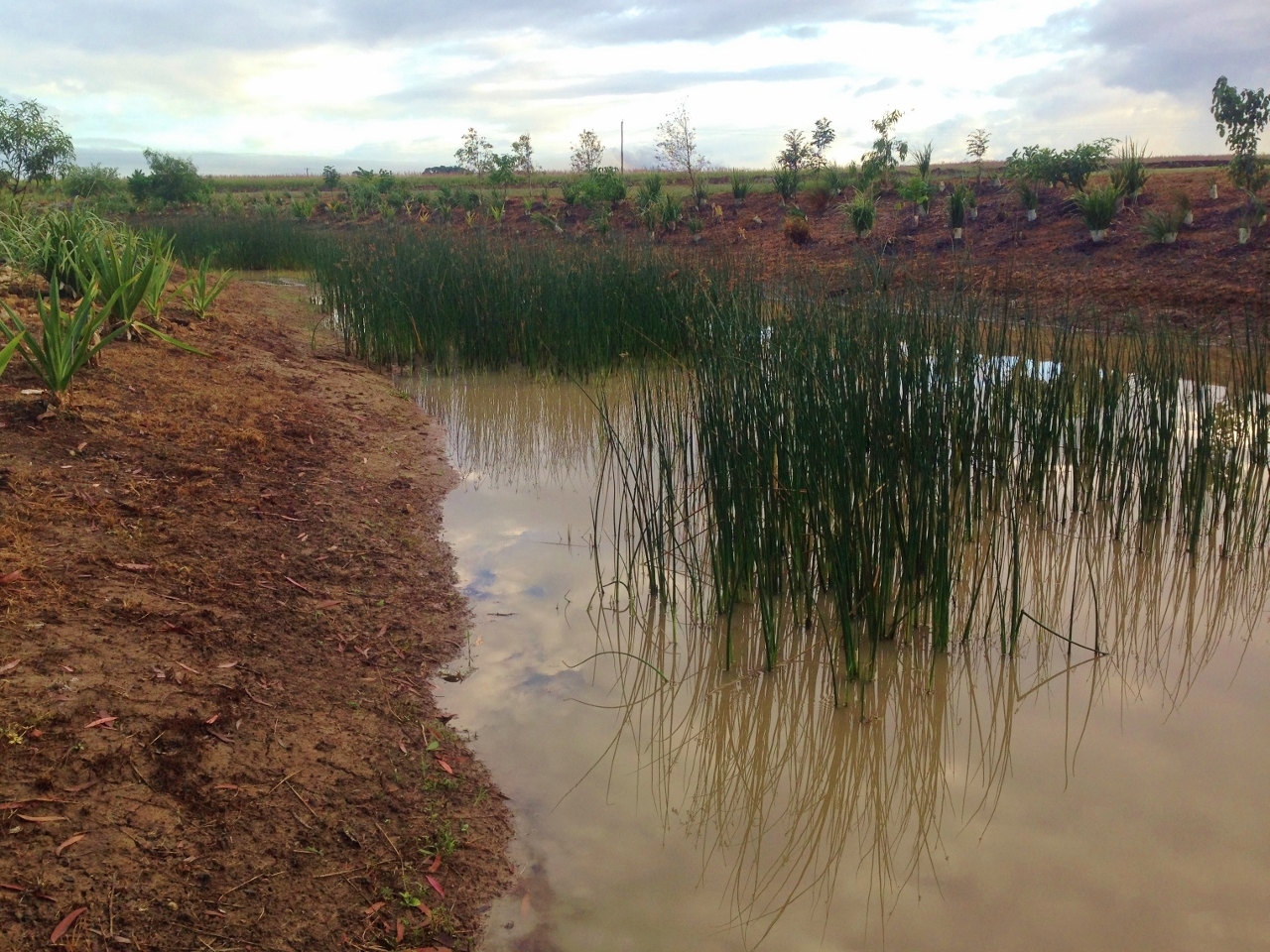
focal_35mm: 33
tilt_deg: -9.6
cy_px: 476
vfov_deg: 42.9
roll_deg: +2.6
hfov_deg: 55.4
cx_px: 635
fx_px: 1211
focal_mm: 4.12
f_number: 2.4
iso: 50
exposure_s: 1/272
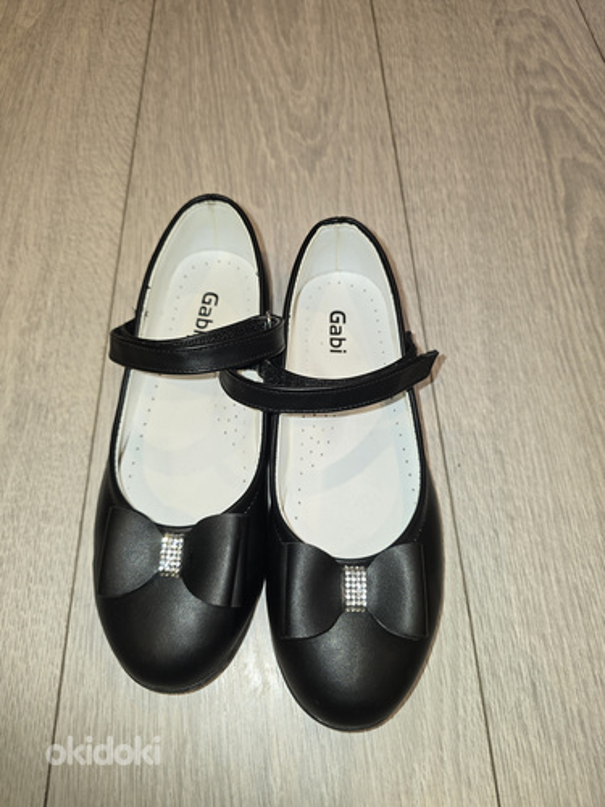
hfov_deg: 58.9
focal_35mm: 23
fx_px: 536
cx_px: 302
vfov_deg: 73.9
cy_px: 404
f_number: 1.7
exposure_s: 1/33.3
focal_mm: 6.3
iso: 100
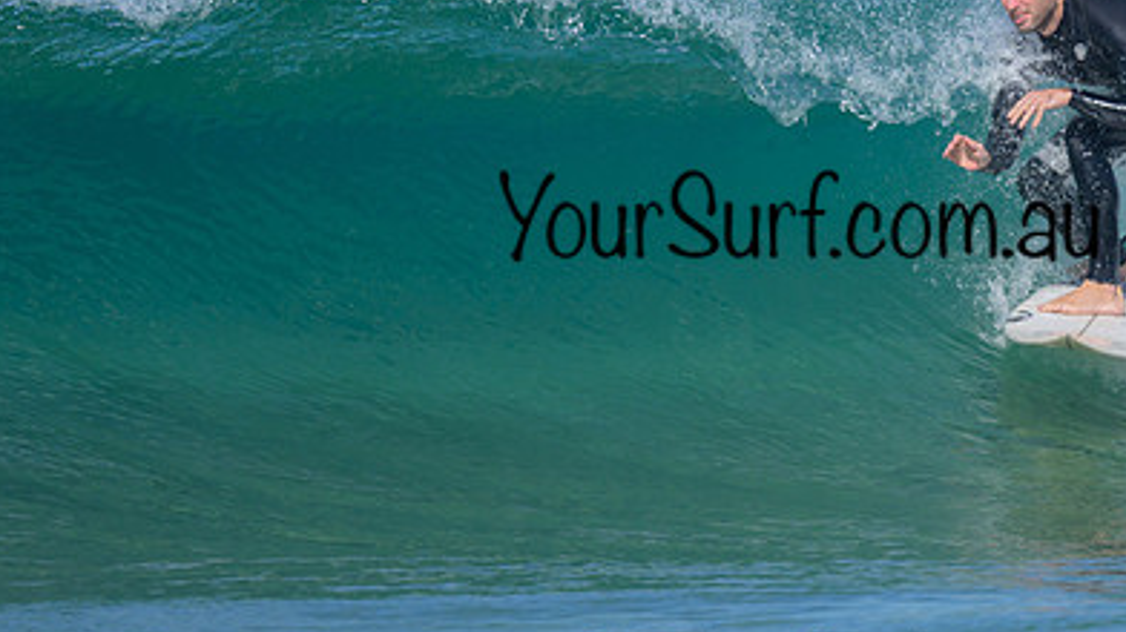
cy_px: 122
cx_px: 1001
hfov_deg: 1.3
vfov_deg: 0.7
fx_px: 50938
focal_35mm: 1707
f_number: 6.3
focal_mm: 800
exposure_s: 1/2000
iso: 220
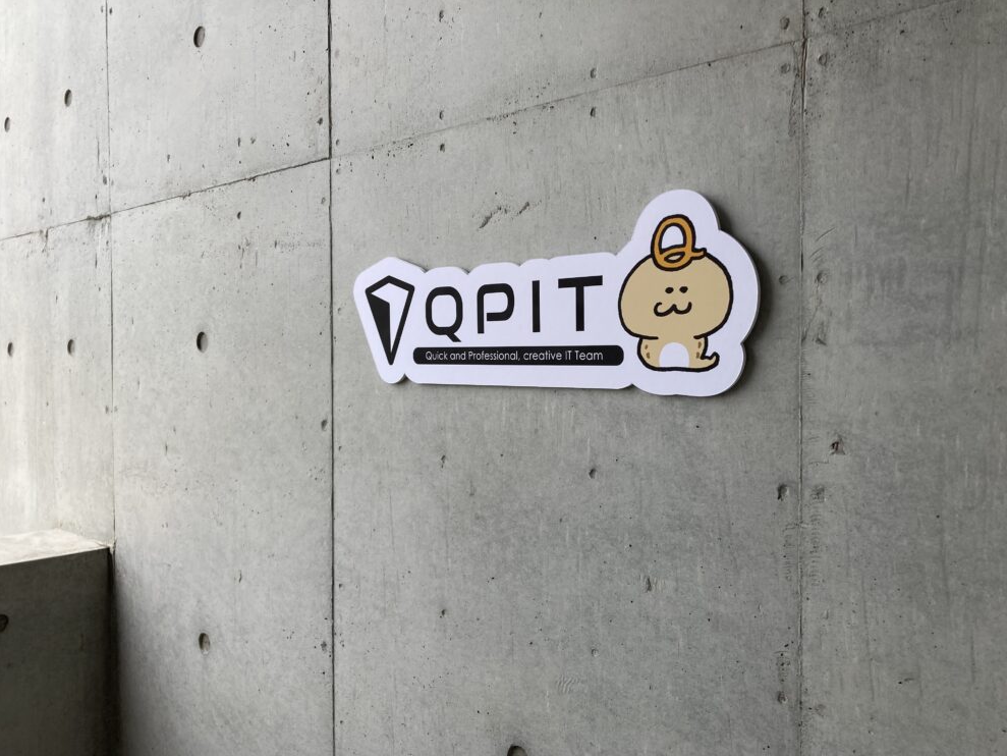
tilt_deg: -0.8
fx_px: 844
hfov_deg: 61.7
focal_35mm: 29
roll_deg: -0.2
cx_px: 502
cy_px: 389
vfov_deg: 48.2
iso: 20
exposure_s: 1/257
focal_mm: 3.99
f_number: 1.8
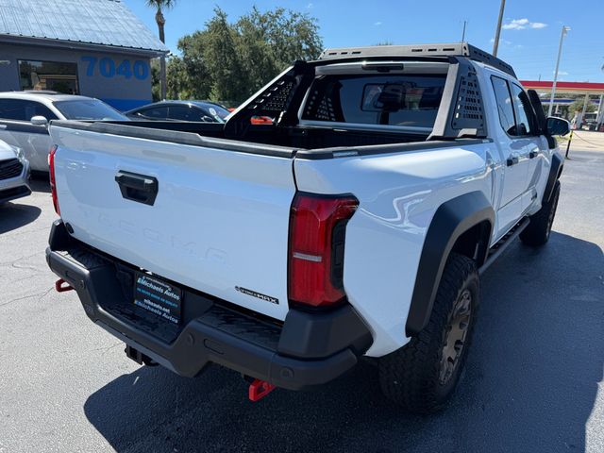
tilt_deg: -13.7
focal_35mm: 24
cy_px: 226
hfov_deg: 71.6
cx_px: 302
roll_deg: -2.9
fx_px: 419
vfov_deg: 56.8
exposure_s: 1/2299
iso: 80
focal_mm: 6.76
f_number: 1.78
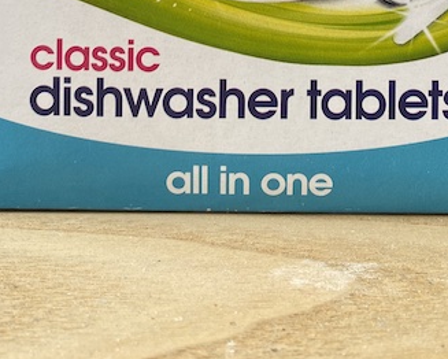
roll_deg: +0.3
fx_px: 823
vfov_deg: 21.2
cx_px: 255
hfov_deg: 30.4
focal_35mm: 62
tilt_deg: -0.5
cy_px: -164
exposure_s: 1/121
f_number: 1.8
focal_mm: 4.25
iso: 40
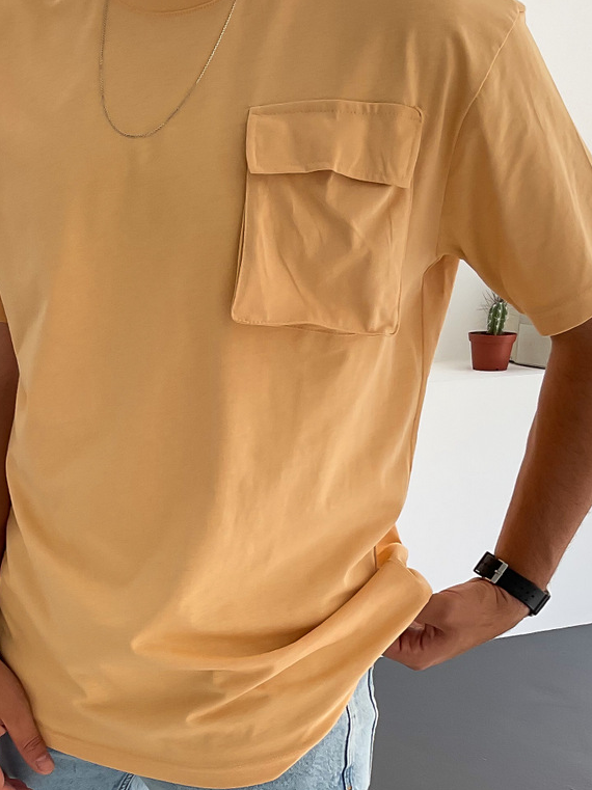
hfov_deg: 23.8
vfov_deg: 30.6
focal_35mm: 61
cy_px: 670
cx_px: 161
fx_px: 1392
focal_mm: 3
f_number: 1.8
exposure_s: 1/120
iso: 25
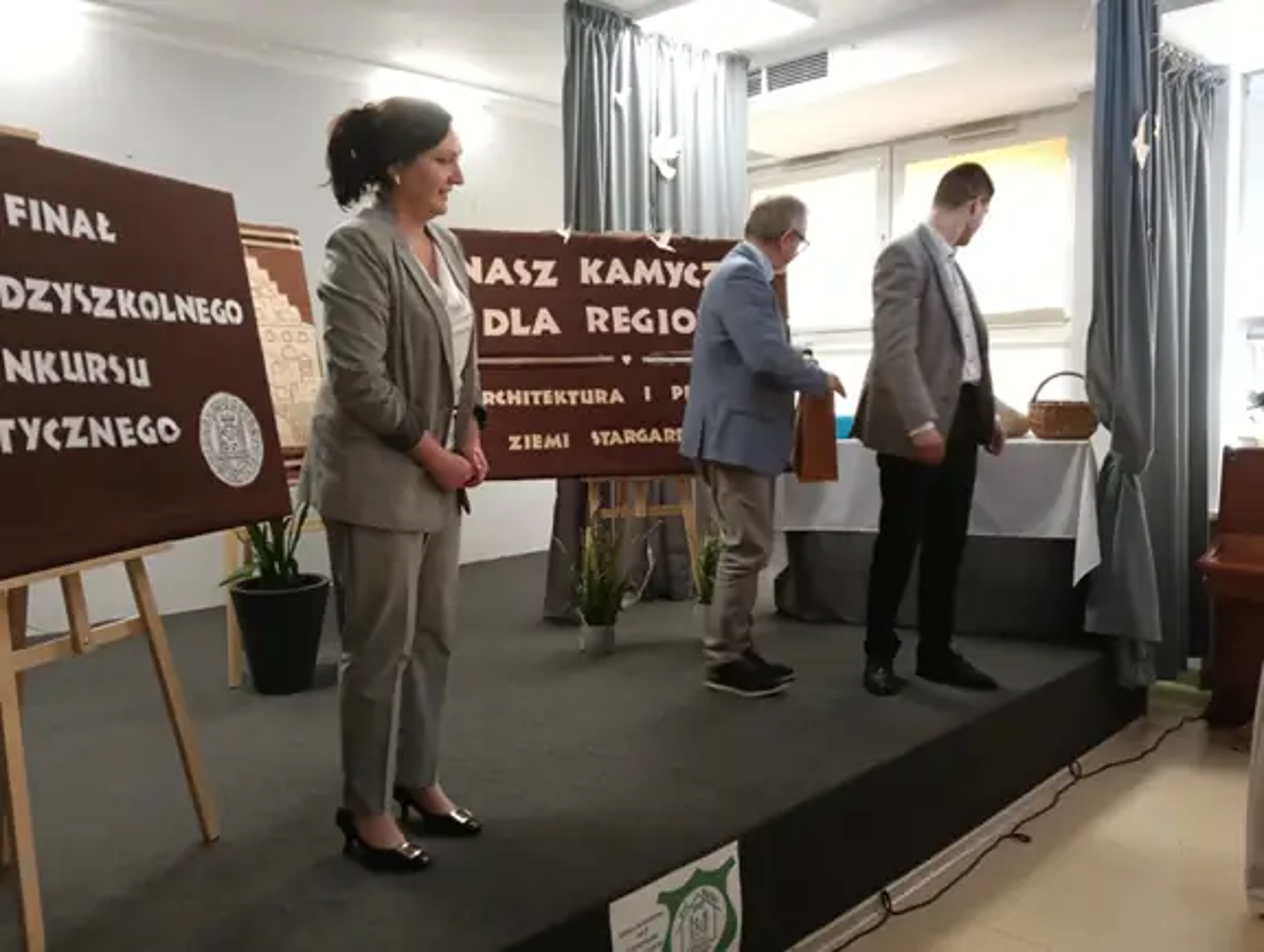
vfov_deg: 51.5
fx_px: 988
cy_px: 476
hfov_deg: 65.2
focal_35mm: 27
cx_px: 632
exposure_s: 1/33.3
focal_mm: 3.98
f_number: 1.8
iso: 500
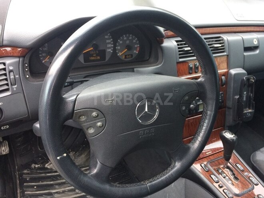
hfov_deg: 61.7
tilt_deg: -36.4
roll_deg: -13.3
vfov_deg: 48.2
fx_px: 221
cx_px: 132
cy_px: 99
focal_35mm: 29
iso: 160
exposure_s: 1/33
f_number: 2.2
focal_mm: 4.15
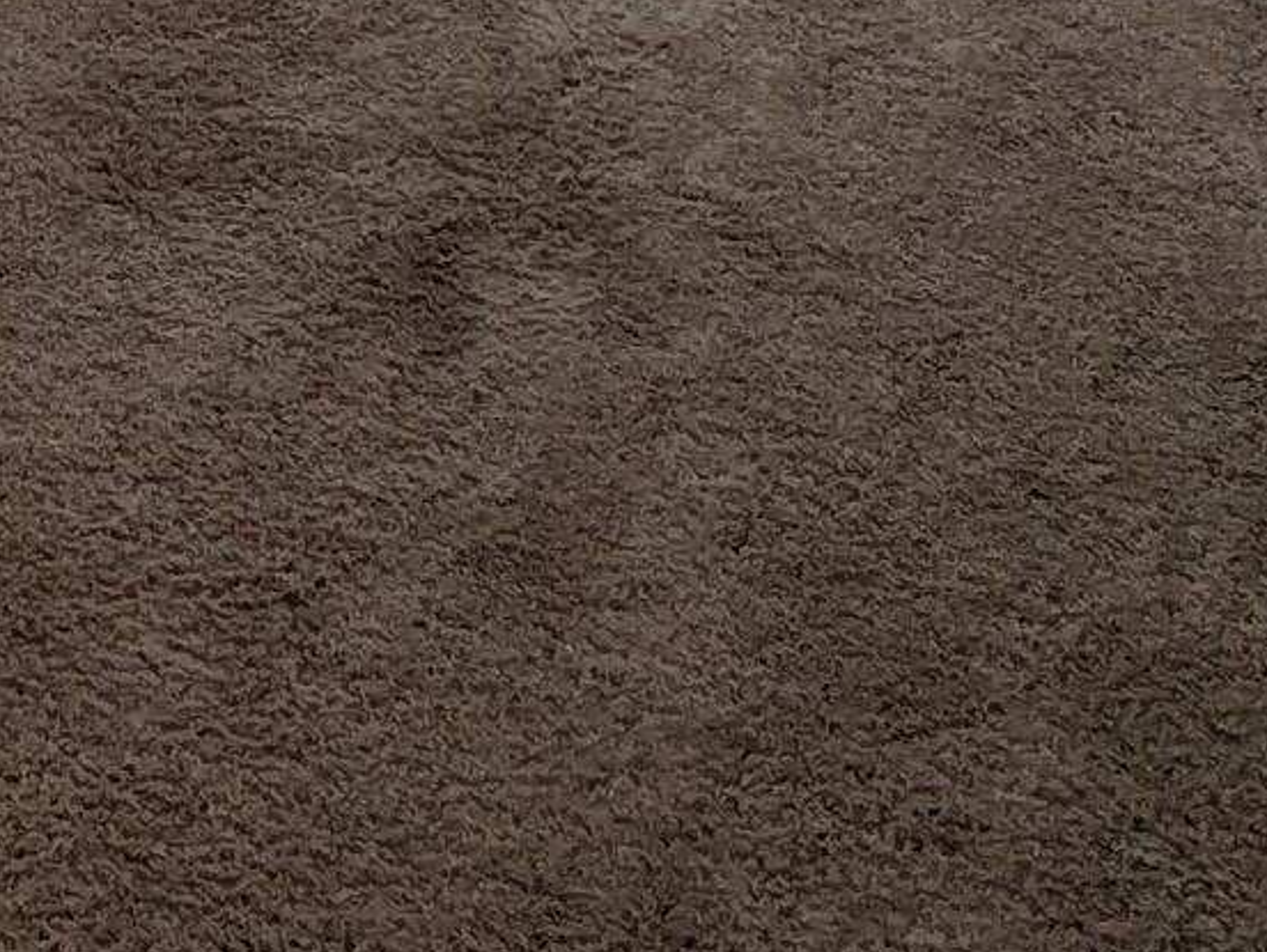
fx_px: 3187
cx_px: -122
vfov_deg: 14.7
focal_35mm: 87
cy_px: -814
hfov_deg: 21.4
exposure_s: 1/167
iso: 50
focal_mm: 2.35
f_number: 2.2
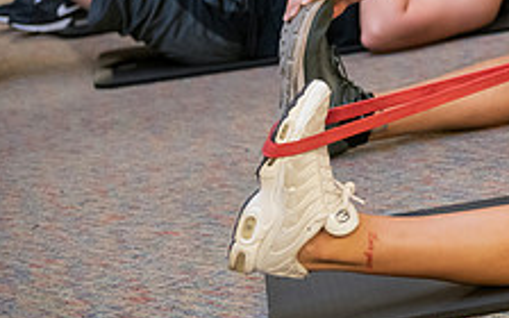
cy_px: -67
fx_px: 1900
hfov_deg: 14.6
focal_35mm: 137
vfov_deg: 9.4
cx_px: 650
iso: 1600
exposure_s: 1/160
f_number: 3.2
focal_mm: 52
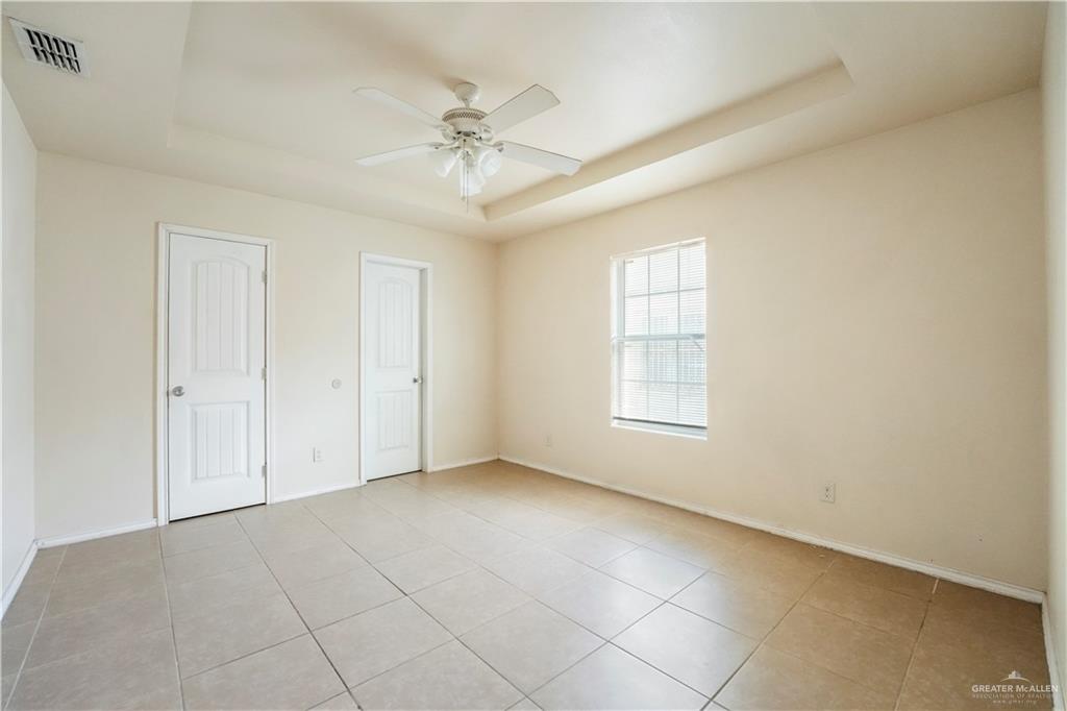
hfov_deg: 104.3
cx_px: 534
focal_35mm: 14
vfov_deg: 81.2
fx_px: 415
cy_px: 356
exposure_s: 1/30
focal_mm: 14
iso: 6400
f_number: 7.1
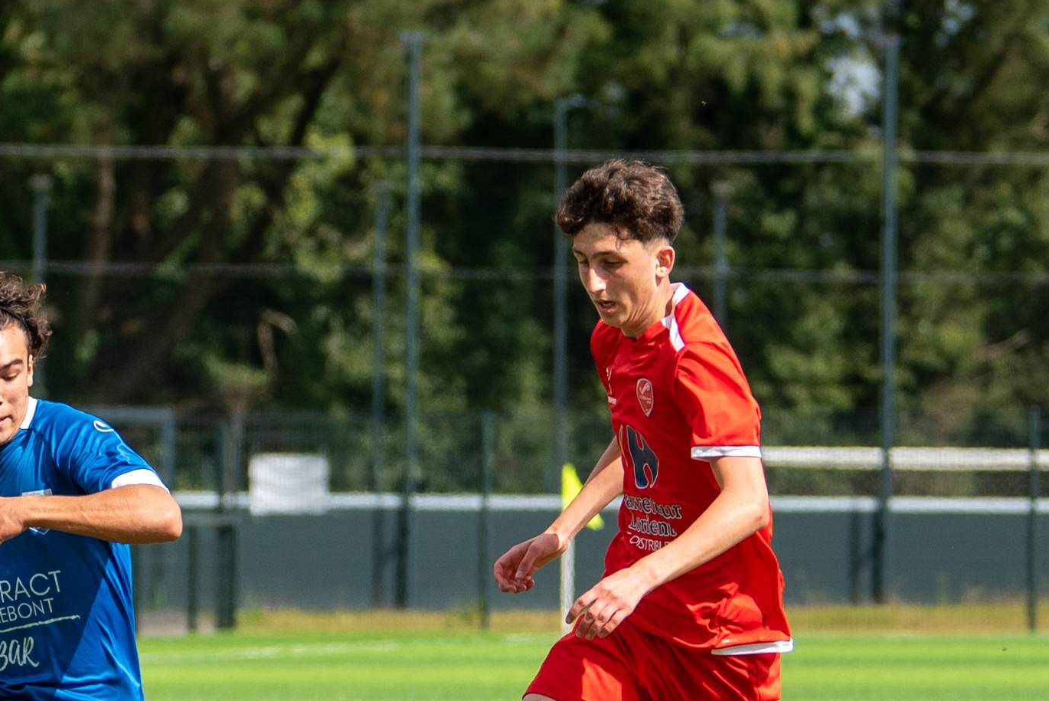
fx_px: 12157
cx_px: 53
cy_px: 449
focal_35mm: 417
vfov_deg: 3.3
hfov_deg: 4.9
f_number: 2.8
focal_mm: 95
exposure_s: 1/4000
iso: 180
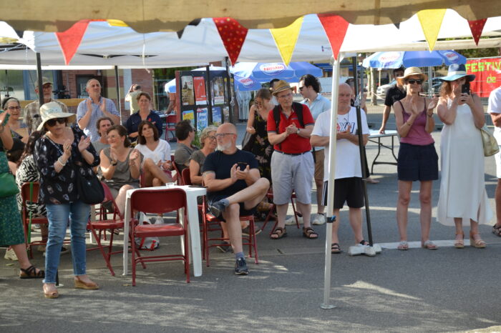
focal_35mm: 75
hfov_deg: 27.0
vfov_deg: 18.2
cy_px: 166
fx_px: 1043
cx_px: 250
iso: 125
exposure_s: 1/125
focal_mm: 50
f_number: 5.6
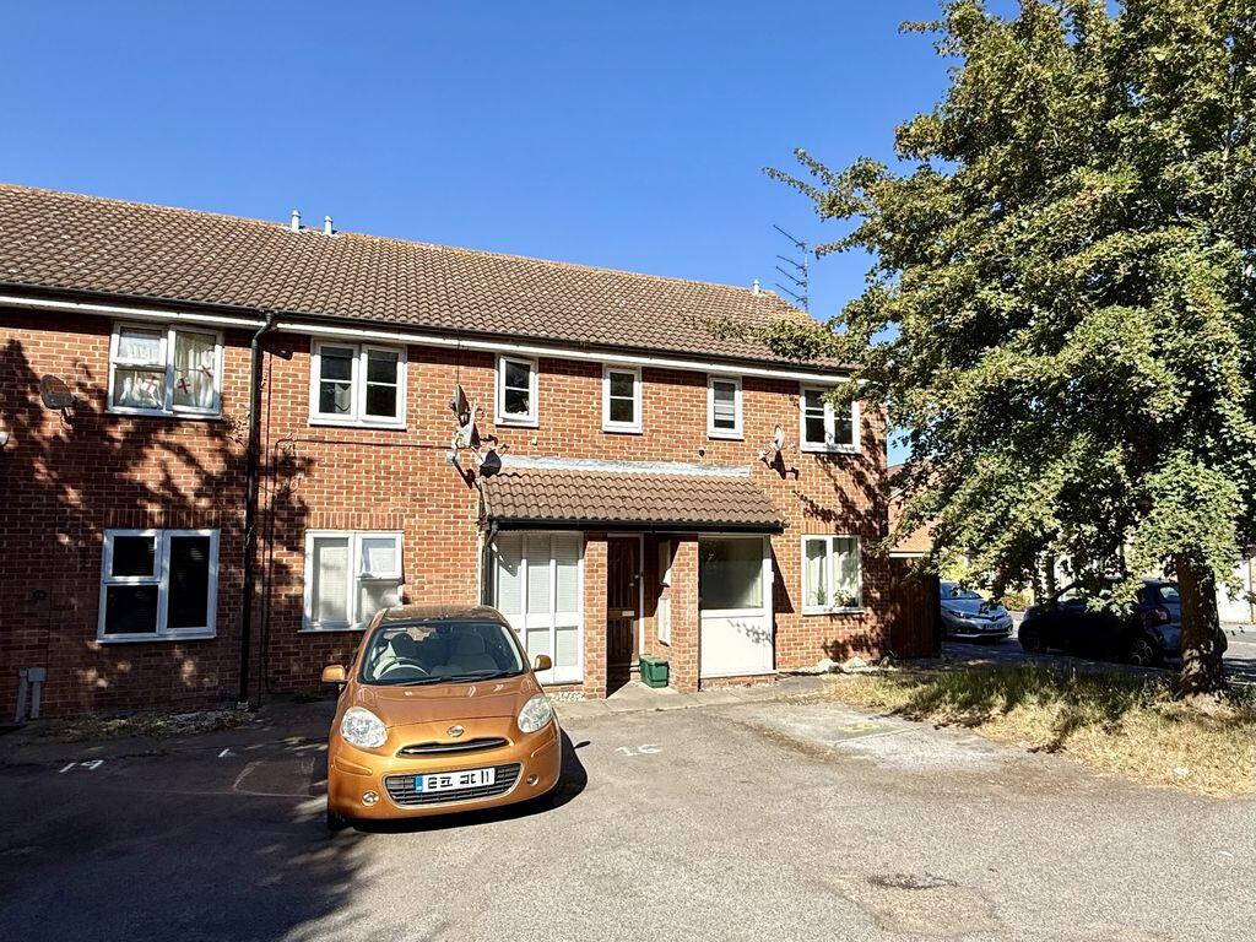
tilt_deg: +4.2
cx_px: 628
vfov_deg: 85.7
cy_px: 471
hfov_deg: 102.1
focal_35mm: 14
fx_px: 508
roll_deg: +0.4
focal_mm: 2.22
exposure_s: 1/1698
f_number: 2.2
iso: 50
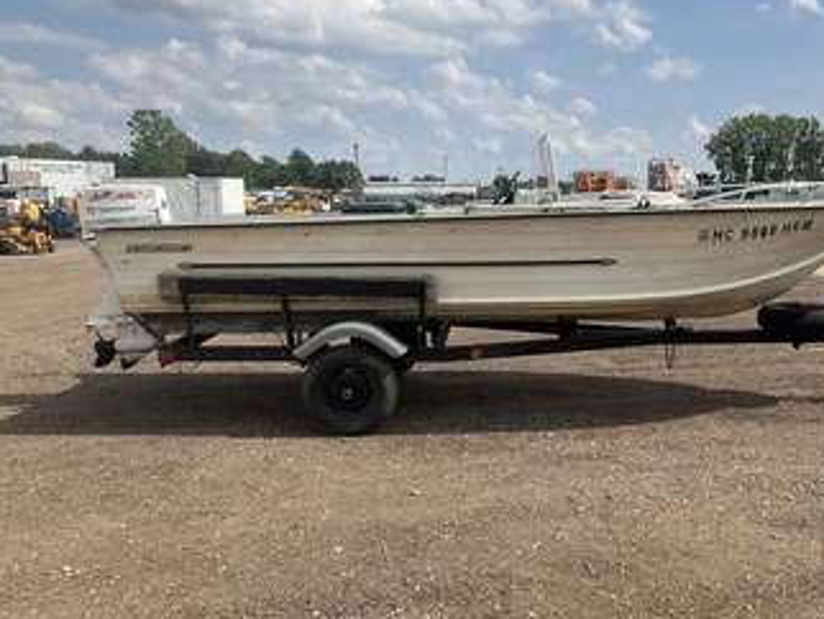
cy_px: 289
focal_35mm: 36
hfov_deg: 50.9
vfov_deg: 39.7
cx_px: 509
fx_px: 858
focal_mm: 3
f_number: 1.8
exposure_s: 1/2227
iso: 25
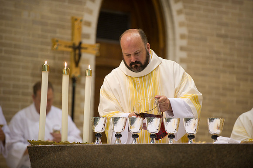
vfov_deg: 6.9
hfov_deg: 10.3
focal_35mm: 200
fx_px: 1405
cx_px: 126
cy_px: 84
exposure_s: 1/125
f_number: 2.8
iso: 2000
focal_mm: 200
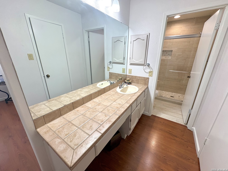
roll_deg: +0.4
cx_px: 114
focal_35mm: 14
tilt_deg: -18.3
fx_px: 92
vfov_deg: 85.7
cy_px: 86
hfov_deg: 102.1
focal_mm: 2.22
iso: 160
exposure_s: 1/120
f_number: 2.2
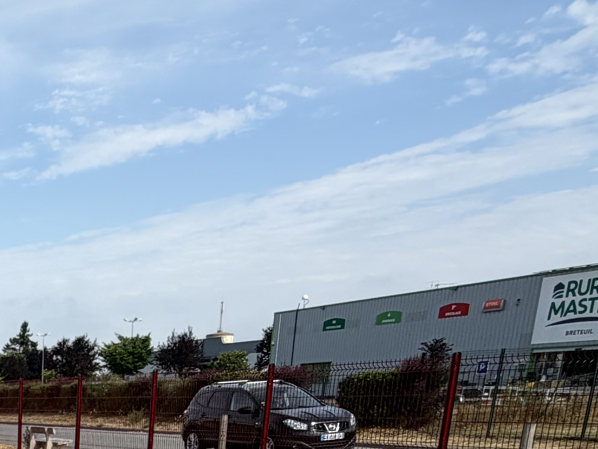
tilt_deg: -16.1
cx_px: -161
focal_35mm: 55
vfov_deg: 21.7
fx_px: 950
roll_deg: +3.0
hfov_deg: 29.0
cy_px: 690
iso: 20
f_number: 2.2
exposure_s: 1/1017
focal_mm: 2.22
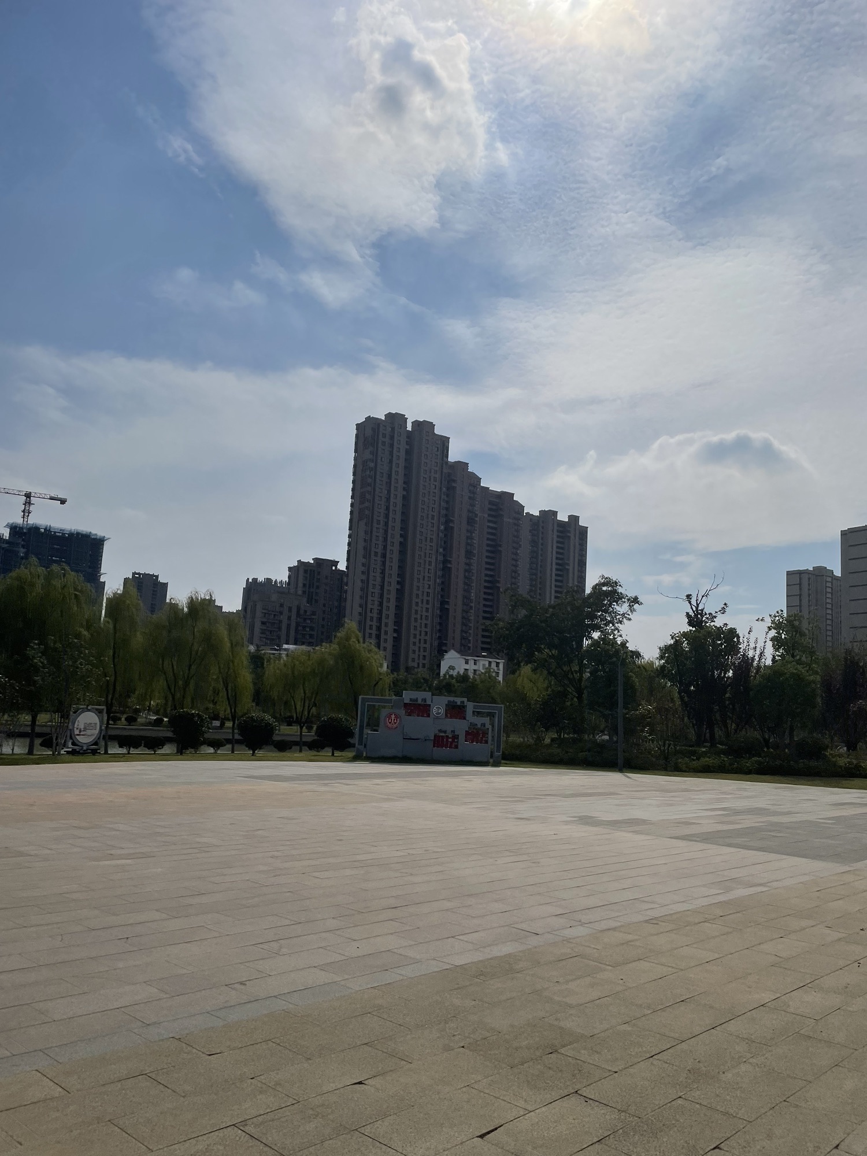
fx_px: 868
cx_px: 434
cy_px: 578
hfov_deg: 53.1
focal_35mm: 26
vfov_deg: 67.3
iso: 40
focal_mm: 4.2
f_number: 1.6
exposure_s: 1/25000
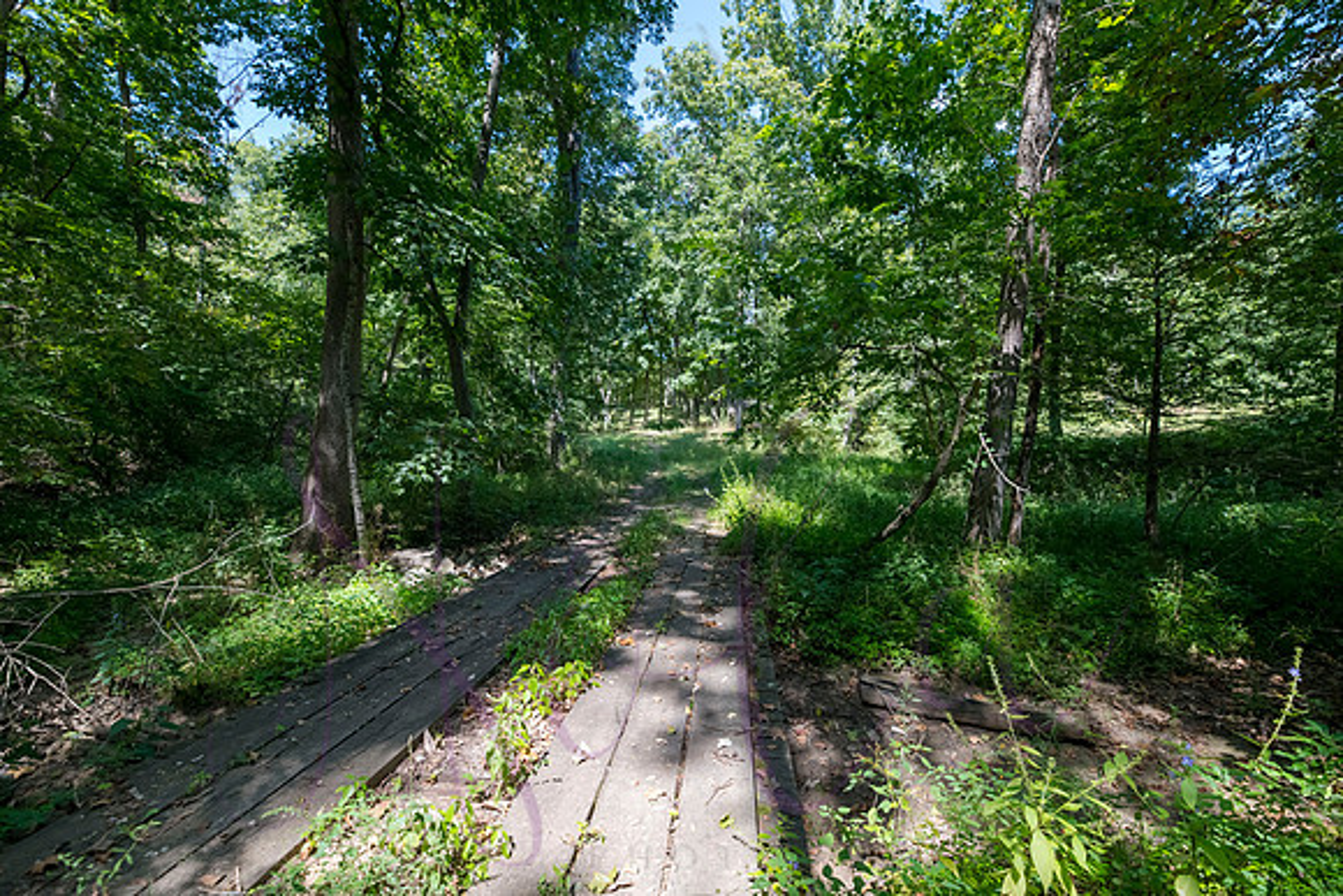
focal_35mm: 15
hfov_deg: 100.8
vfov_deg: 77.8
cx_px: 685
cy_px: 450
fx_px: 555
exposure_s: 1/320
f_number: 4.5
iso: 320
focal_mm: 14
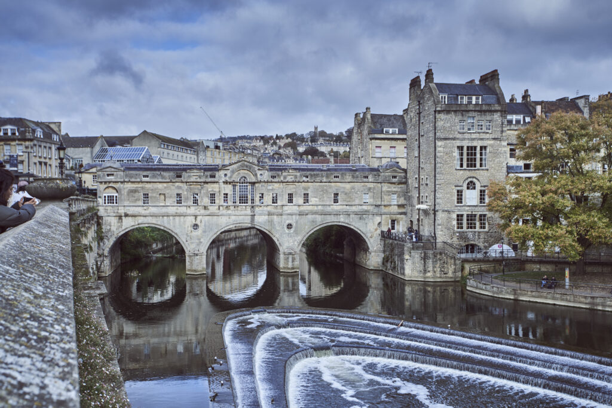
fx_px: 680
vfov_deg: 33.4
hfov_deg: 48.5
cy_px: 204
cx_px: 306
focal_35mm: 40
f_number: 8
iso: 250
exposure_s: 1/200
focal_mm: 40
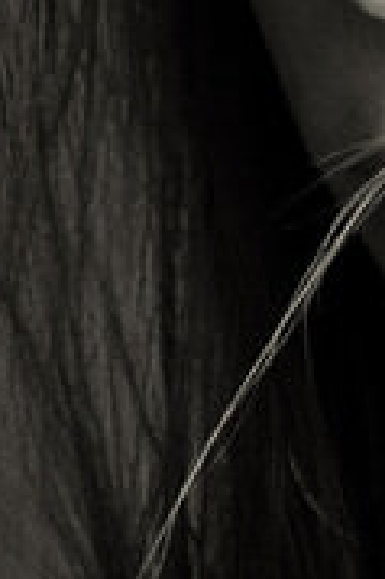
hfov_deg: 3.9
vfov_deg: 5.9
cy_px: 6
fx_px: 5641
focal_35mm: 351
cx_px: 624
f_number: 25
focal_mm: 105
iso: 100
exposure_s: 1/160
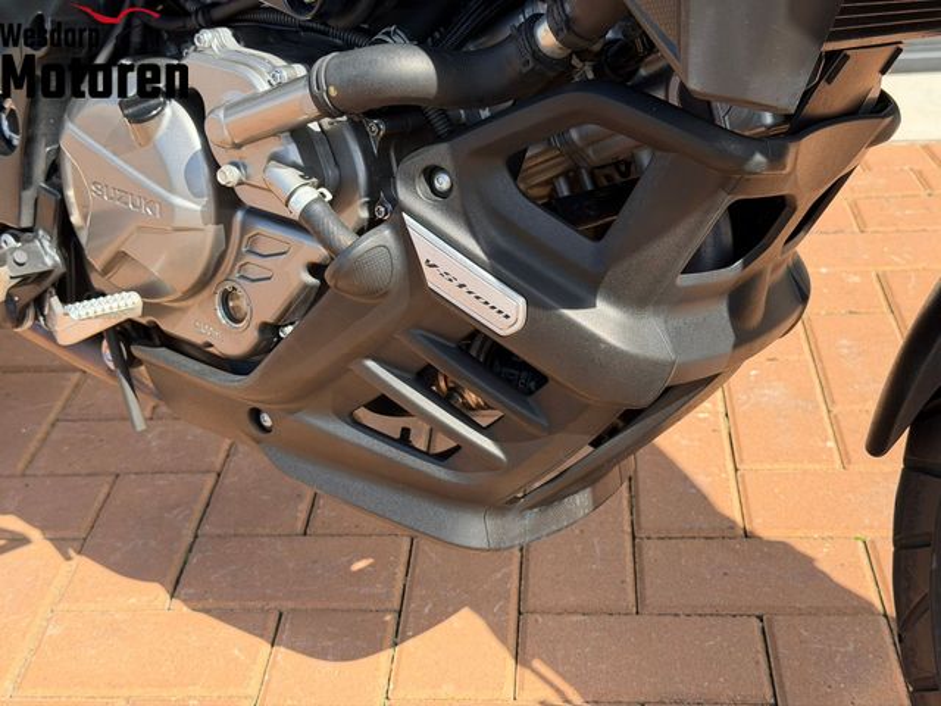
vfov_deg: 30.3
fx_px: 1305
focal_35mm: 48
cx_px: 470
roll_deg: +3.7
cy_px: 353
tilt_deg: -28.3
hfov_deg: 39.7
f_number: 1.78
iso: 80
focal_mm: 6.76
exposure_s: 1/1754
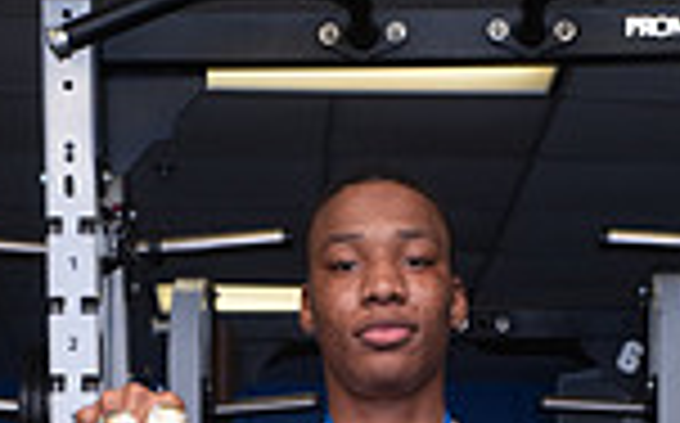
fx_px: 2481
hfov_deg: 15.6
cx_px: 392
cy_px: 1008
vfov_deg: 8.9
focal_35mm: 134
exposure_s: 1/400
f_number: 6.3
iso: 500
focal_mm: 44
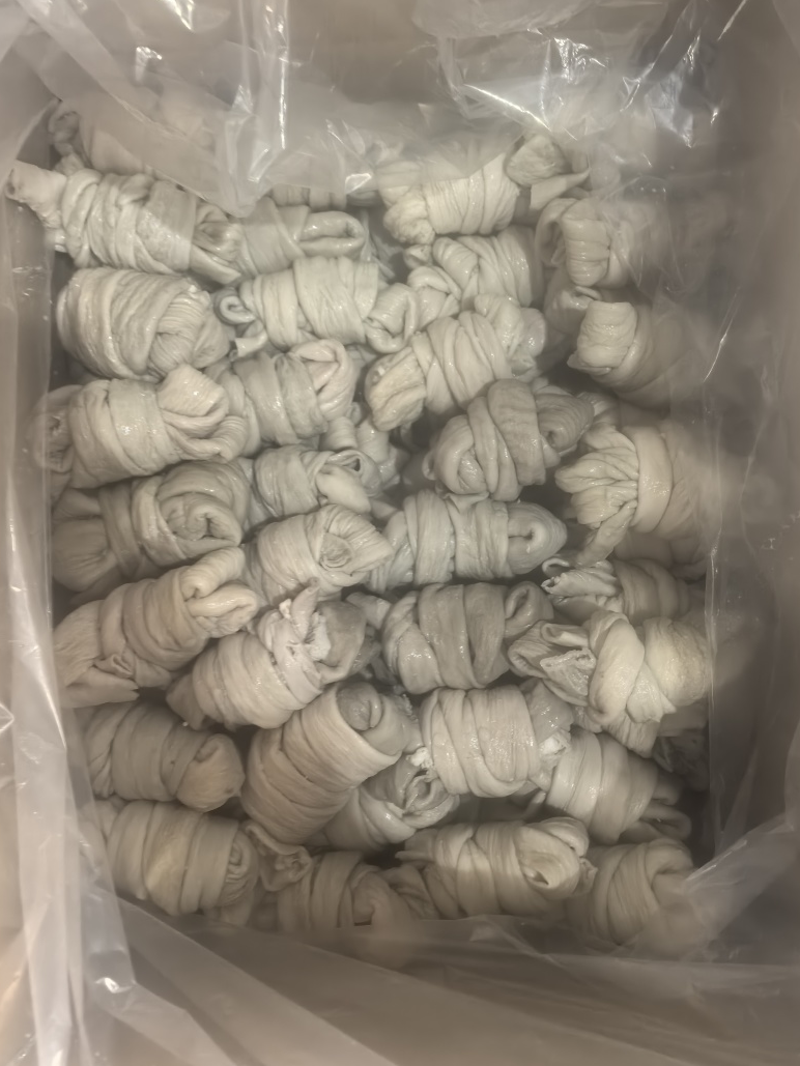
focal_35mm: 28
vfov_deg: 63.4
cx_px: 395
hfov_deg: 49.8
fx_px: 863
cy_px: 530
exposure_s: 1/25
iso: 640
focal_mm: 5.75
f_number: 2
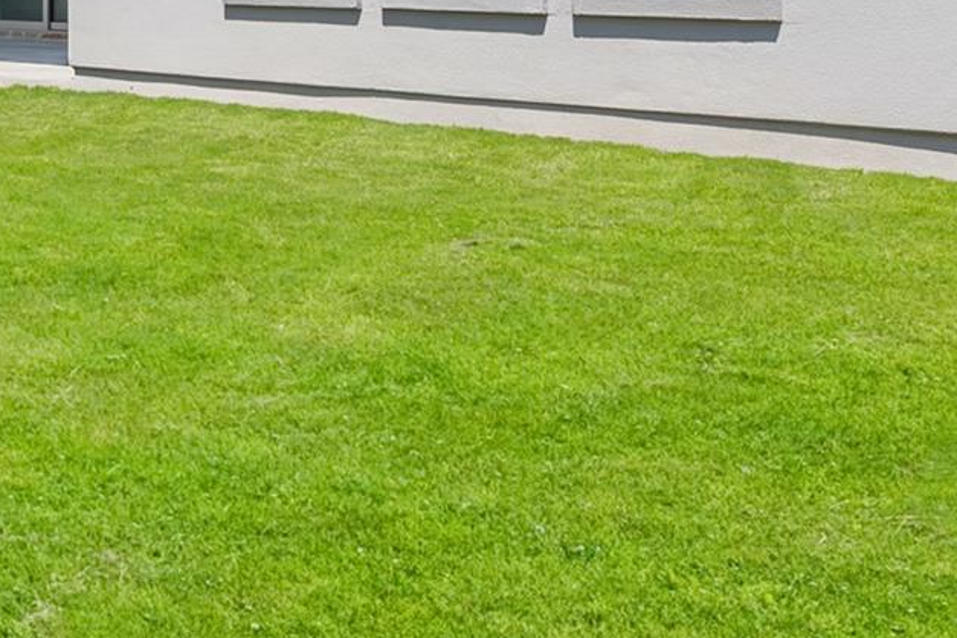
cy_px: -48
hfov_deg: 34.4
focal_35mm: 49
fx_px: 1302
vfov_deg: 25.7
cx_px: -113
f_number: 11
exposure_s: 1/25
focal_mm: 15
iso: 125
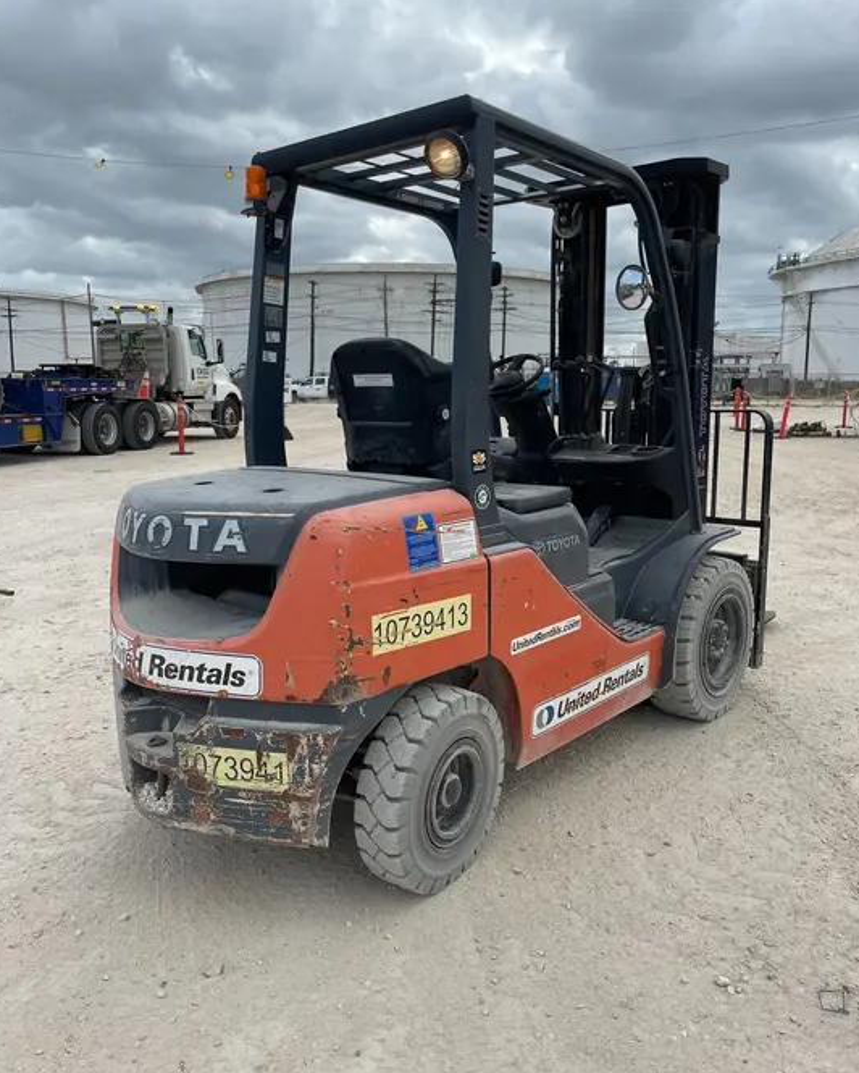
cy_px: 531
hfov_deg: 51.6
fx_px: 889
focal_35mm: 28
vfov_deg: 62.2
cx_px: 436
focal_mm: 4.2
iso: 50
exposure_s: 1/4464
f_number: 1.6
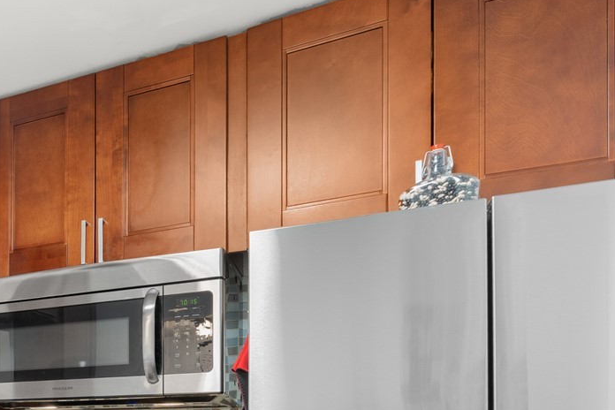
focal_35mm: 39
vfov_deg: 30.3
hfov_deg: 40.8
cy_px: 460
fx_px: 666
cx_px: -46
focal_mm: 16
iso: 500
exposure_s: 1/5
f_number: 8
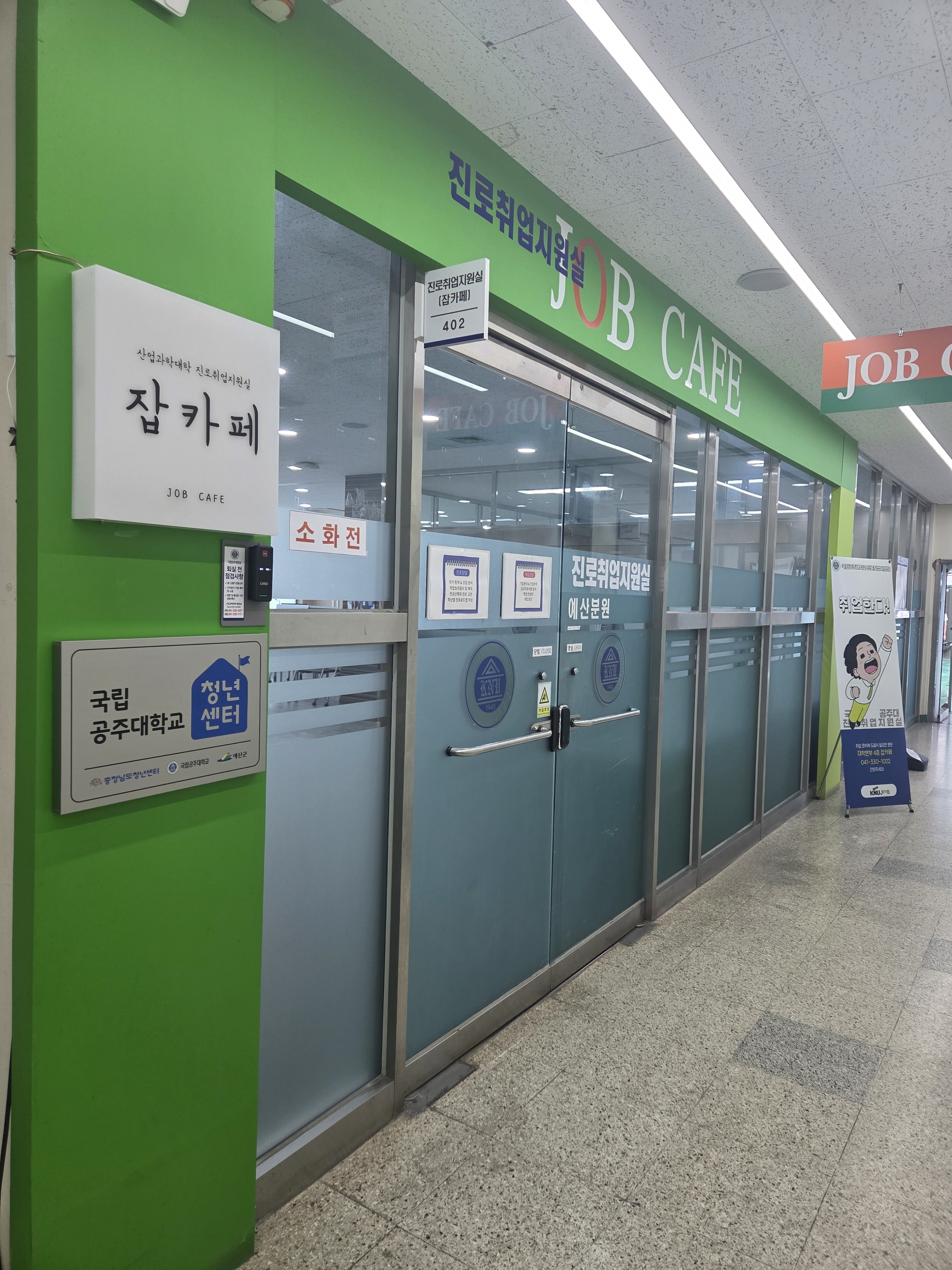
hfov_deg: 58.9
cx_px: 476
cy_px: 635
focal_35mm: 23
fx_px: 843
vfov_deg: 73.9
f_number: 1.8
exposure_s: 1/120
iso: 160
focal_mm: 5.4
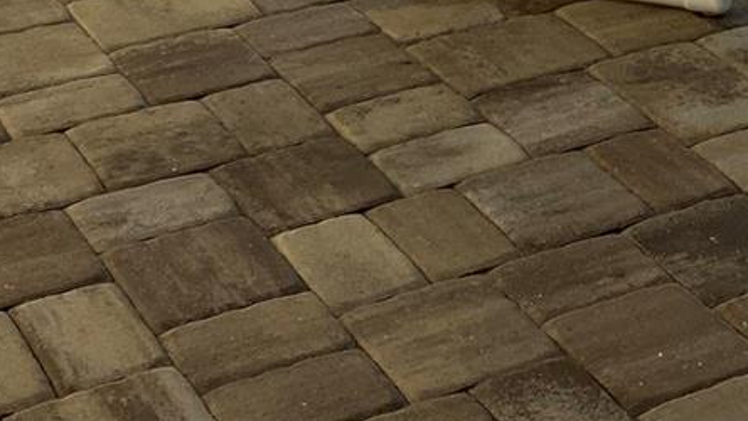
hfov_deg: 20.8
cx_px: 532
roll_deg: -0.7
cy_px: -408
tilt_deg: -11.9
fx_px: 2024
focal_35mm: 102
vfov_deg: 10.9
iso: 32
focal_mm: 4.25
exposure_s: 1/4444
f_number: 1.8
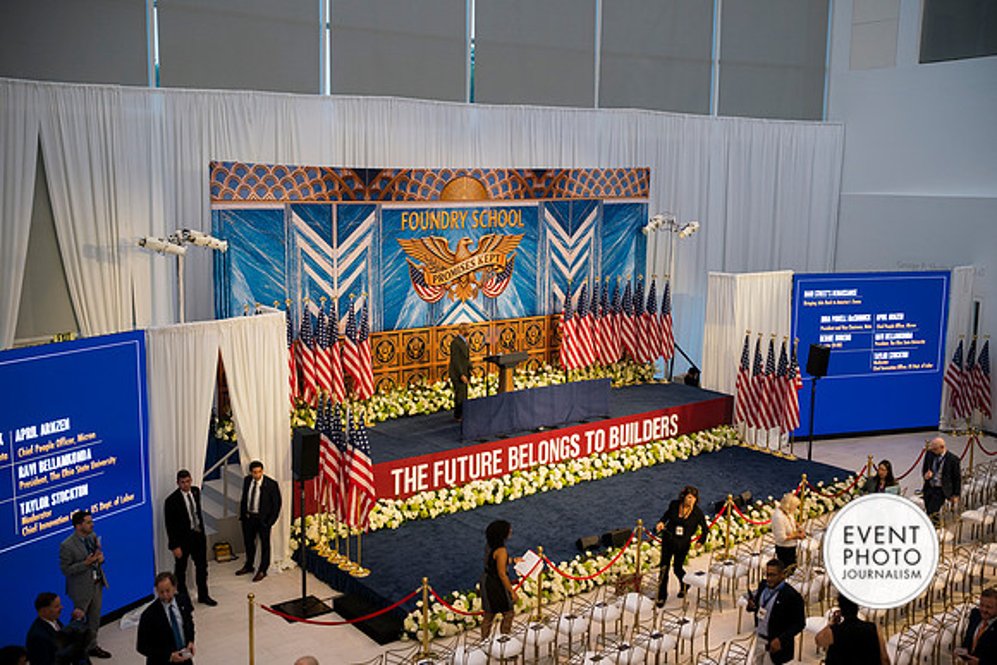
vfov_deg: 37.9
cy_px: 332
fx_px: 969
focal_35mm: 35
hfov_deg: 54.4
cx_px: 498
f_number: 2.8
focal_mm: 35
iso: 560
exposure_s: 1/160
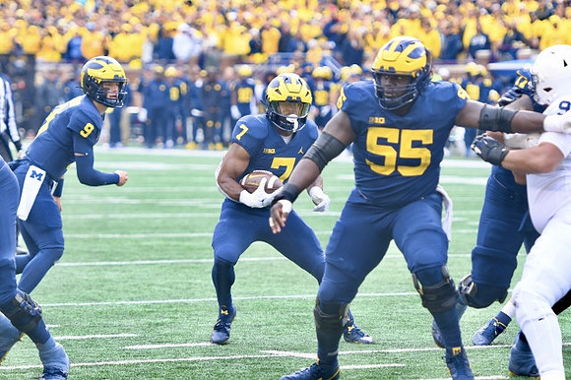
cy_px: 190
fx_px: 3329
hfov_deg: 9.8
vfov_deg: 6.5
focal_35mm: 210
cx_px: 286
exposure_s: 1/1000
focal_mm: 140
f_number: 2.8
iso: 500
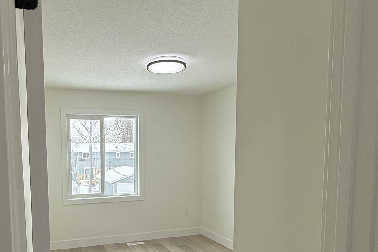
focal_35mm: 28
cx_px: 130
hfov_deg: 64.0
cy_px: 179
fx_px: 294
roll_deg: +1.1
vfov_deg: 45.3
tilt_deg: -3.7
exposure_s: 1/198
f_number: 2.2
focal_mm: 2.22
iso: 64
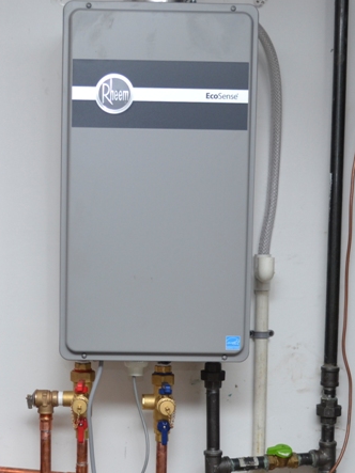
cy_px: 315
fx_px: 1026
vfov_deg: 25.9
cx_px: 91
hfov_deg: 19.5
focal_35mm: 75
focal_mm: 24
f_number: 4
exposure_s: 1/100
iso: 400
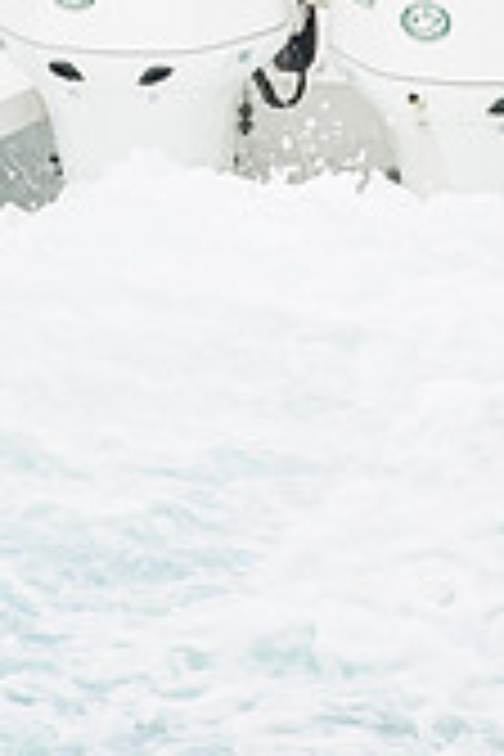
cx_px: 178
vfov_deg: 1.3
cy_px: -140
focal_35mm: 1606
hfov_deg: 0.9
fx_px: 33723
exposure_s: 1/3200
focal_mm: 400
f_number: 4
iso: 320
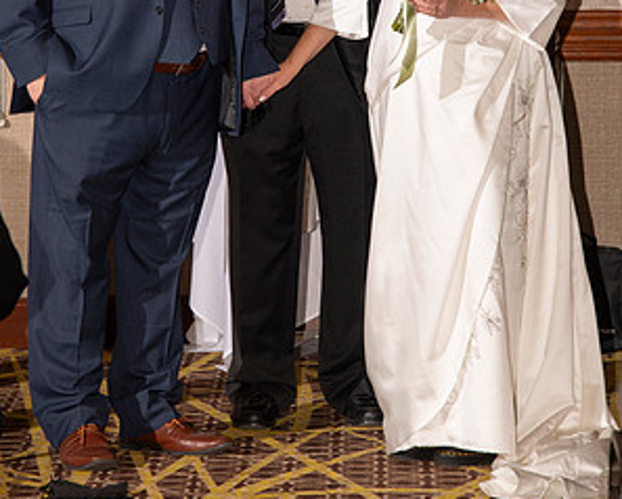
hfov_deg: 7.2
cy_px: 40
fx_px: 4974
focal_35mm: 270
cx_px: 312
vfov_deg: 5.7
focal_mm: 190
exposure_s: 1/160
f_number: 7.1
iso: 1000
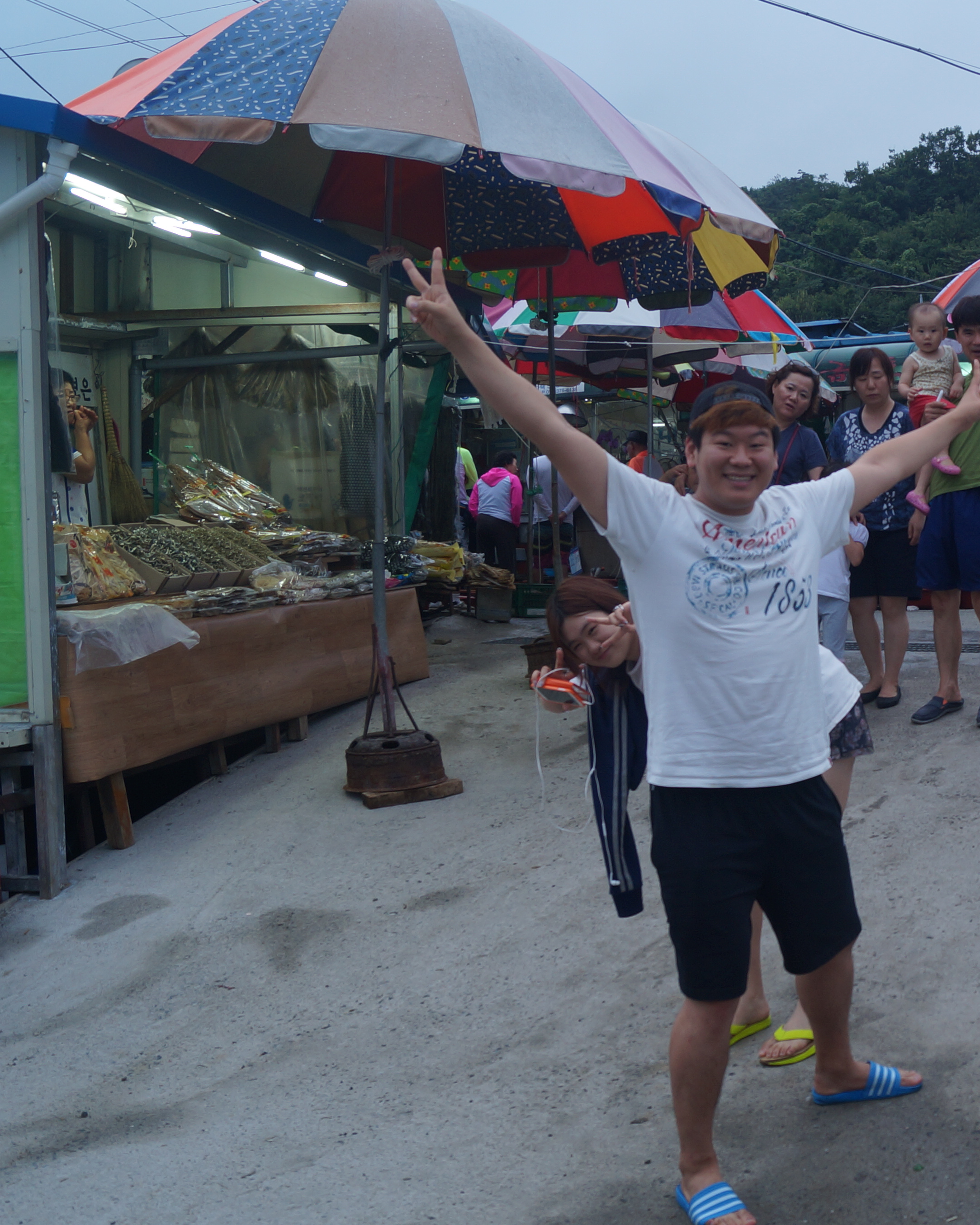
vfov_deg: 36.6
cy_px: 700
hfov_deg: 27.8
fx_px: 1849
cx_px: 1003
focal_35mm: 51
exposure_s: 1/60
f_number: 4
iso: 100
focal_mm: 20
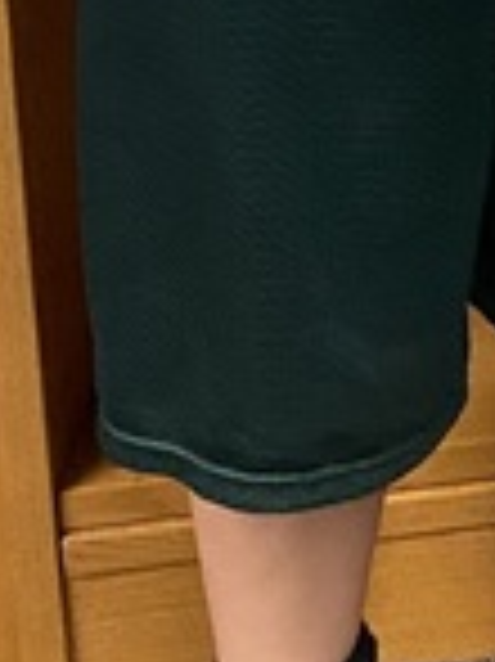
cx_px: 1706
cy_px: -986
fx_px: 3456
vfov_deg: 9.6
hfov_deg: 7.0
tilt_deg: -10.2
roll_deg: -0.4
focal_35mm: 181
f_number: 1.8
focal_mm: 4.25
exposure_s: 1/60
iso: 160
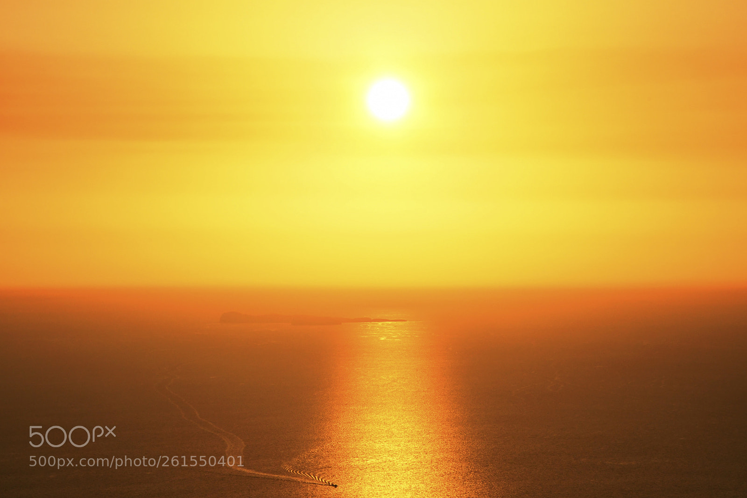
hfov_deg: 13.7
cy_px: 249
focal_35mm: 150
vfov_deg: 9.1
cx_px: 374
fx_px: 3112
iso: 800
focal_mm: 100
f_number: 22
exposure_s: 1/800
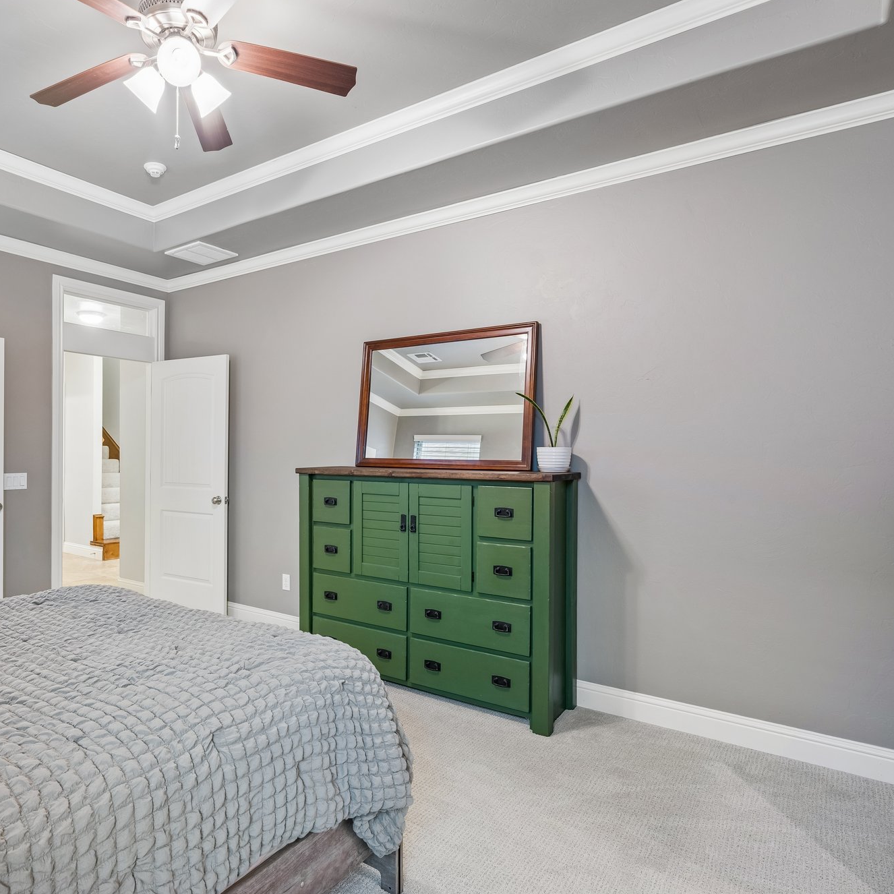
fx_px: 614
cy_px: 453
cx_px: 310
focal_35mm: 21
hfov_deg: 70.4
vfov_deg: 72.1
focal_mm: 16
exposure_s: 1/1.67
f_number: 8
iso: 200
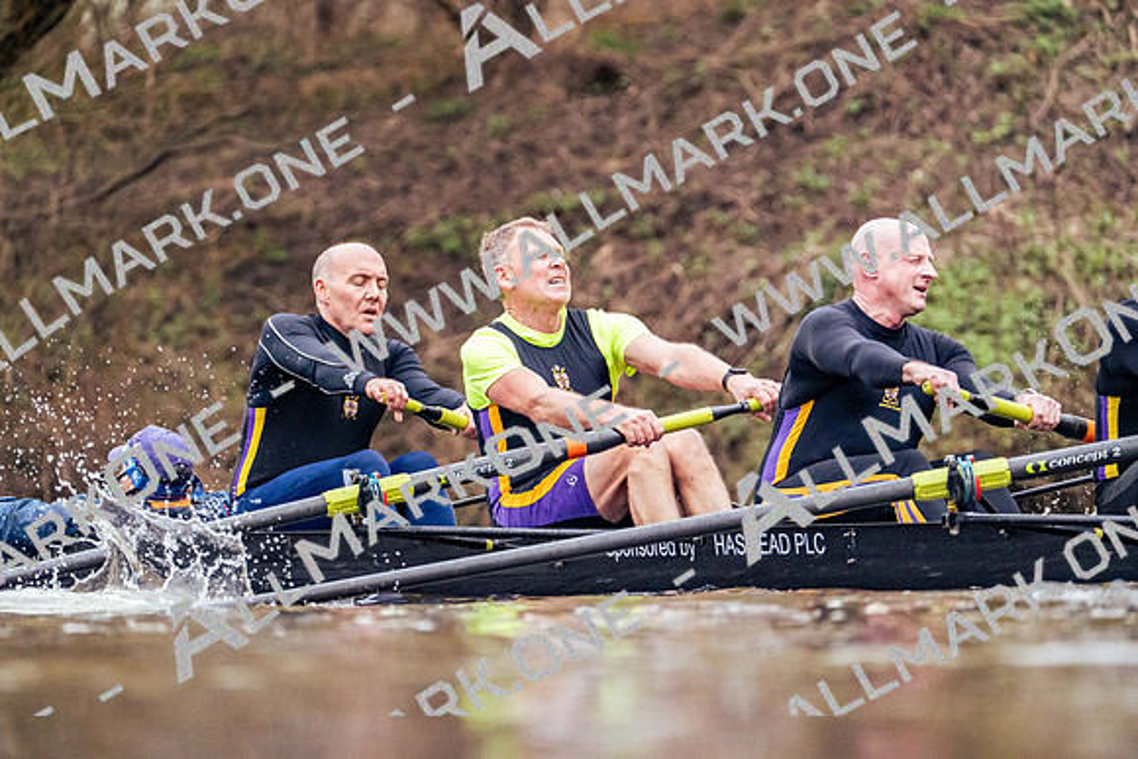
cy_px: 380
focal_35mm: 426
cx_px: 569
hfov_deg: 4.8
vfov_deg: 3.2
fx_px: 13469
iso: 6400
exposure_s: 1/2000
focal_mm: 426
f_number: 6.3
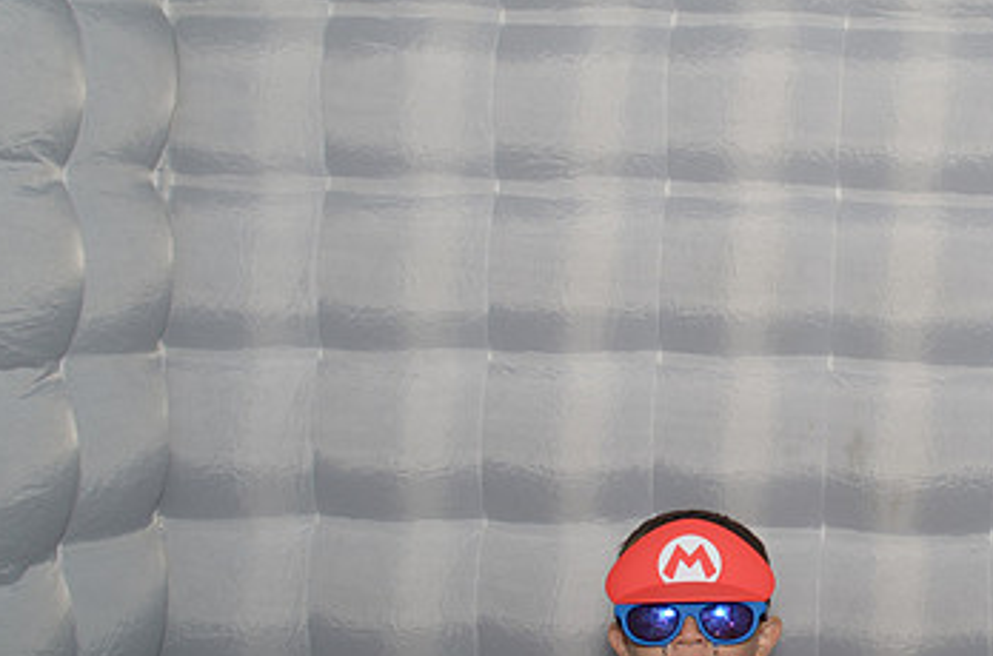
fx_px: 1513
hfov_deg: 35.0
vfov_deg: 24.5
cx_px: 813
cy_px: 305
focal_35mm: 55
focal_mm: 22
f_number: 8
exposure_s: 1/125
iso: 125
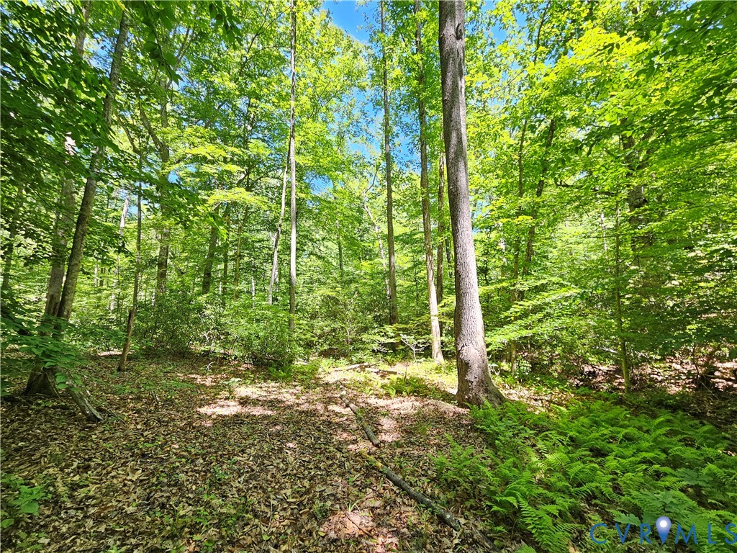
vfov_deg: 89.9
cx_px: 368
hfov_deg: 106.2
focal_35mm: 13
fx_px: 277
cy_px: 276
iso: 64
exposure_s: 1/120
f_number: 2.2
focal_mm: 2.2
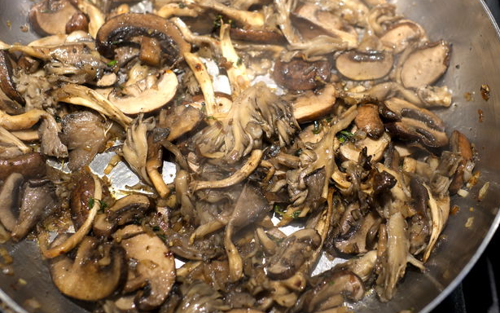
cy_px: 129
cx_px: 266
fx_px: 763
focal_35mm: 56
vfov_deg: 23.1
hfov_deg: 36.3
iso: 250
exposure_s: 1/42
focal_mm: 30
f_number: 2.8
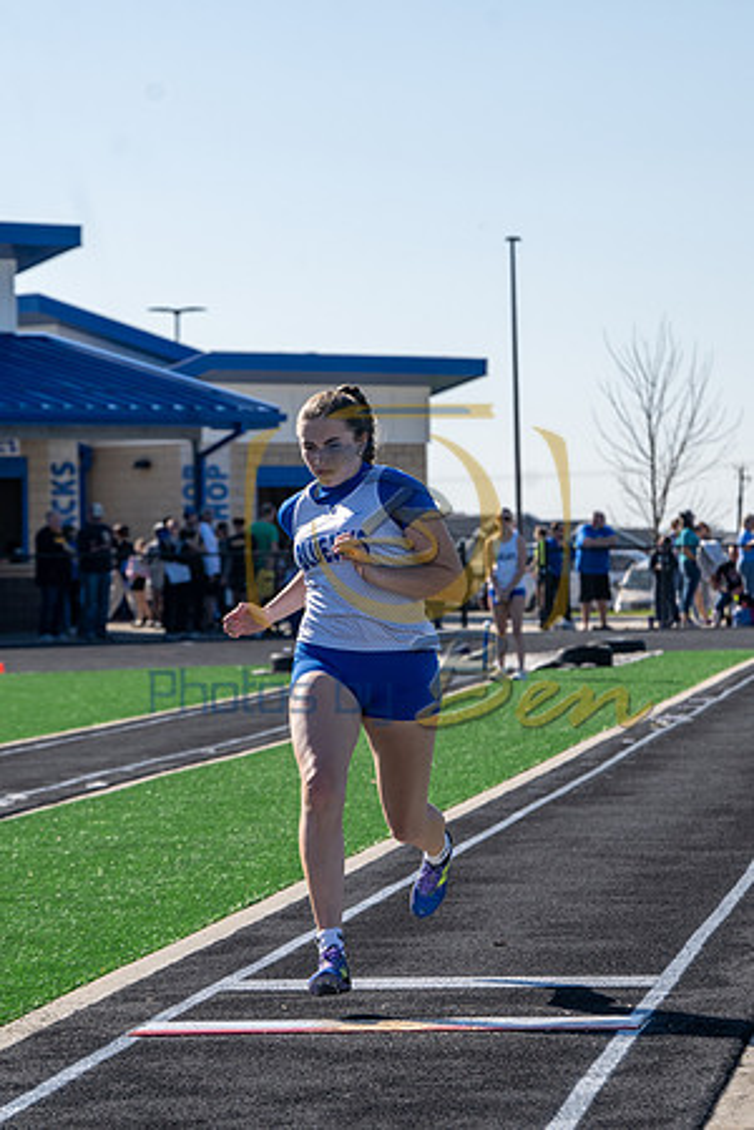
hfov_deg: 9.1
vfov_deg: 13.7
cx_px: 377
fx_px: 4712
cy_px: 565
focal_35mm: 150
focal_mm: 100
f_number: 6.3
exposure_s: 1/1000
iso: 200
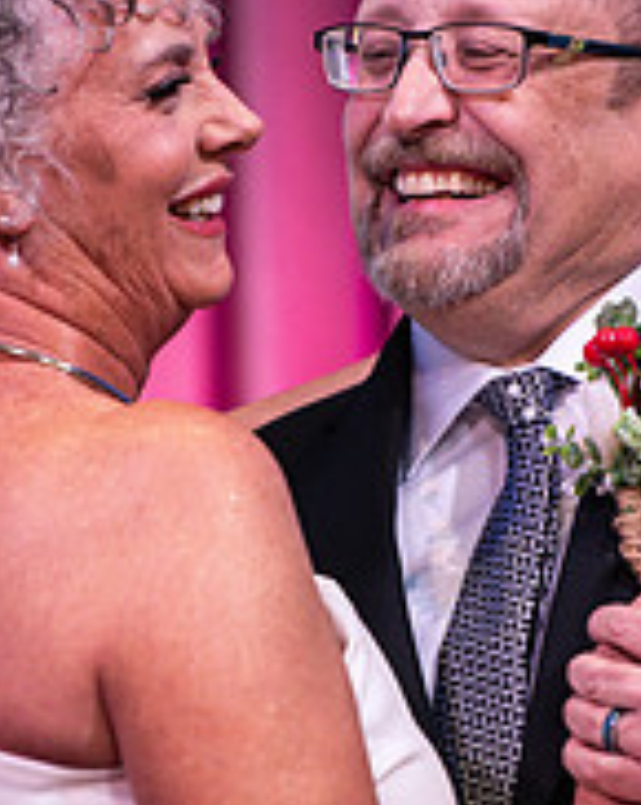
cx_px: 380
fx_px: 14240
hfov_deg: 2.6
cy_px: 281
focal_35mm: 599
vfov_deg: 3.2
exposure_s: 1/200
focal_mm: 200
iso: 800
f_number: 2.8
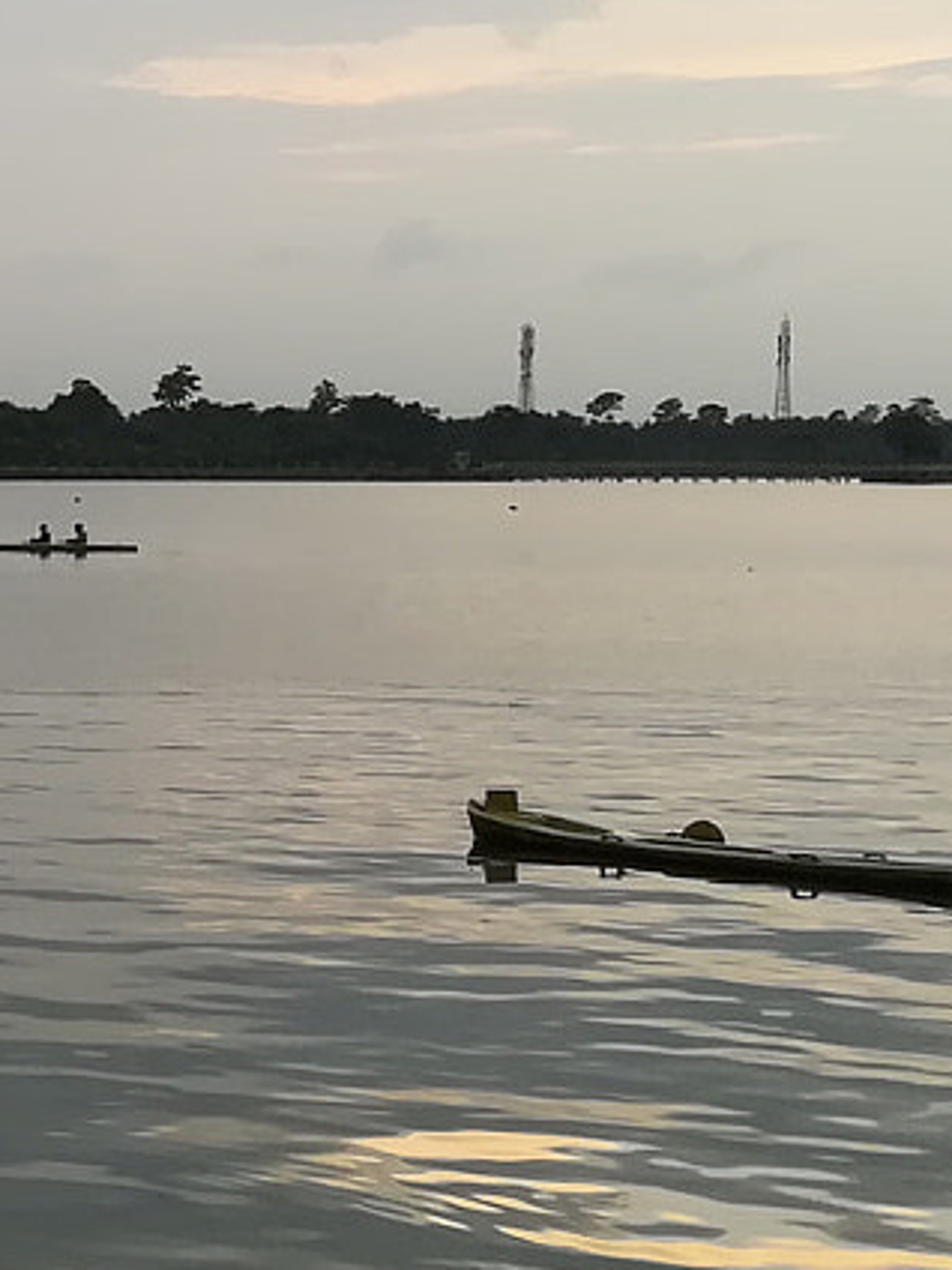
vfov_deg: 20.0
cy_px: 605
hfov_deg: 12.8
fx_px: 3594
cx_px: -1063
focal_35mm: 98
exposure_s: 1/100
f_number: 2.2
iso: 80
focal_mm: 3.83
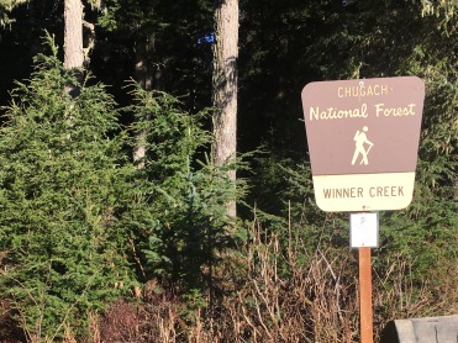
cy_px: 273
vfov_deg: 28.5
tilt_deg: +0.5
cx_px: 206
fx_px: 661
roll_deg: +2.7
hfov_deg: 38.2
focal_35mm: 50
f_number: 2.2
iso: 25
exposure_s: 1/874
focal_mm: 4.15
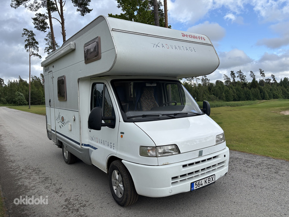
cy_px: 108
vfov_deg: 53.1
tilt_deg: -2.0
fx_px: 217
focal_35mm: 26
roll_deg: +1.4
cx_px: 144
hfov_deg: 67.3
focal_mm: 5.96
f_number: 1.6
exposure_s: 1/2193
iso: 50
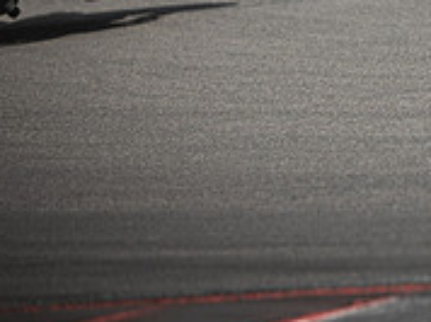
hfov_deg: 2.1
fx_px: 11713
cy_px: -130
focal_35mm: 942
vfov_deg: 1.6
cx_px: 671
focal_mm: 200
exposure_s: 1/2000
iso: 125
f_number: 2.8
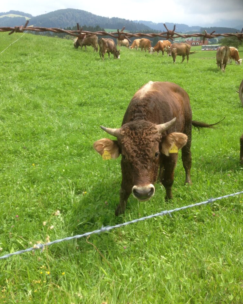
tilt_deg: -20.7
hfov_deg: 42.2
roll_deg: +0.6
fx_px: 315
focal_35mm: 35
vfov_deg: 51.5
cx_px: 121
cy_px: 163
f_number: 2.4
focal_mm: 4.12
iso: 50
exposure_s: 1/559
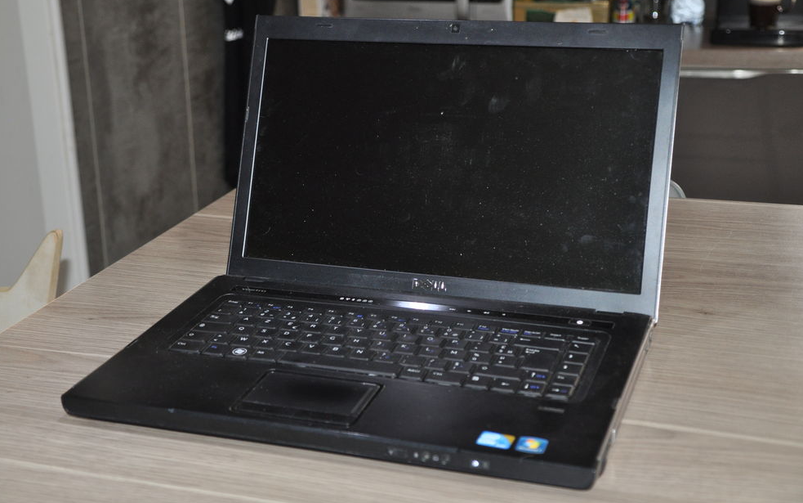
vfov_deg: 22.0
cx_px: 403
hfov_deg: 34.5
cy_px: 240
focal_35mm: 59
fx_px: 1292
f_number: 4.5
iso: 800
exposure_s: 1/60
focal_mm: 38
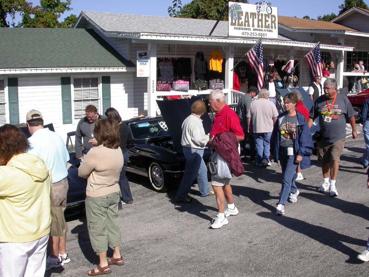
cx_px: 184
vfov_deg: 37.7
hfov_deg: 49.0
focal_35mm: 38
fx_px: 405
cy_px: 138
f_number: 7.5
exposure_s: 1/398
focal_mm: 7.85
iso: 100
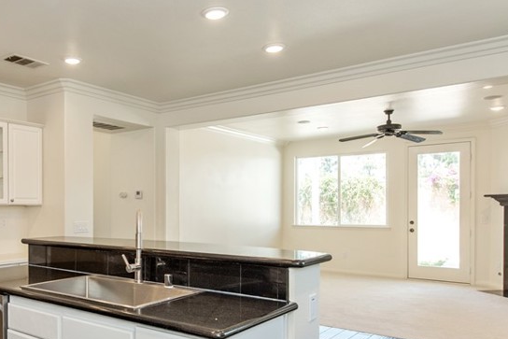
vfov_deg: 40.8
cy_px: 213
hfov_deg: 55.8
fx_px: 452
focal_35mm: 32
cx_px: 126
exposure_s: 1/125
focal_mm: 17
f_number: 5.6
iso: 560
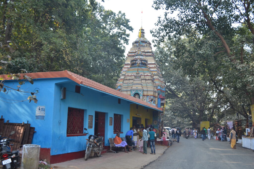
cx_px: 127
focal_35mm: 36
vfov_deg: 36.9
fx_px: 254
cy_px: 84
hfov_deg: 53.1
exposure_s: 1/80
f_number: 5.6
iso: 100
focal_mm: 24
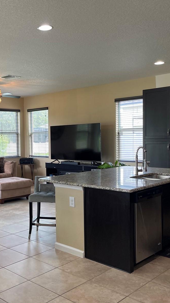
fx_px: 296
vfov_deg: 54.0
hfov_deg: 31.0
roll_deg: +0.9
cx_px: 27
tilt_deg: -3.5
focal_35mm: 37
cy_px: 150
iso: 125
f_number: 1.6
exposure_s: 1/120
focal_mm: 5.1
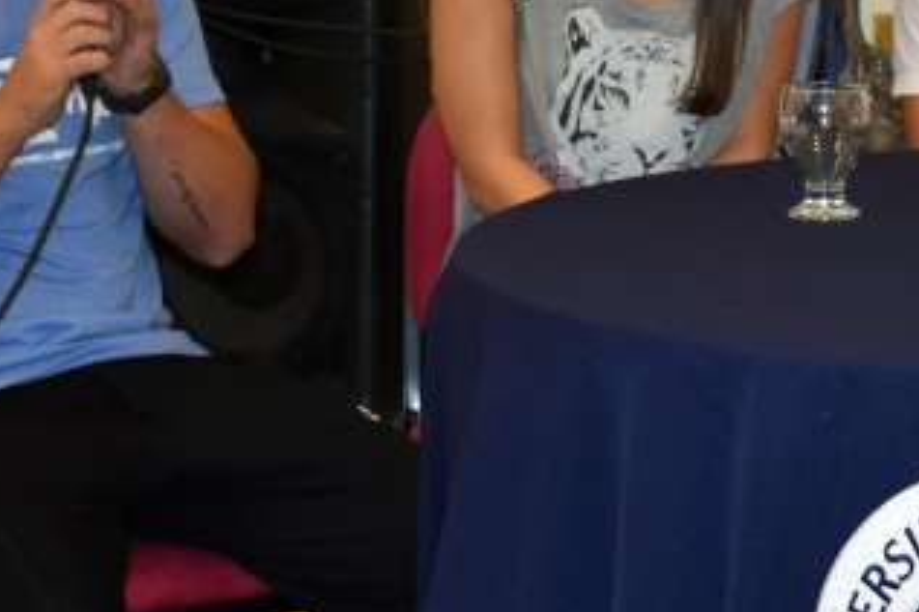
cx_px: 1113
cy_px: -36
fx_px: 3955
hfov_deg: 12.9
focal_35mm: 155
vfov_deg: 8.8
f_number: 4
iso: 500
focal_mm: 32
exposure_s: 1/60
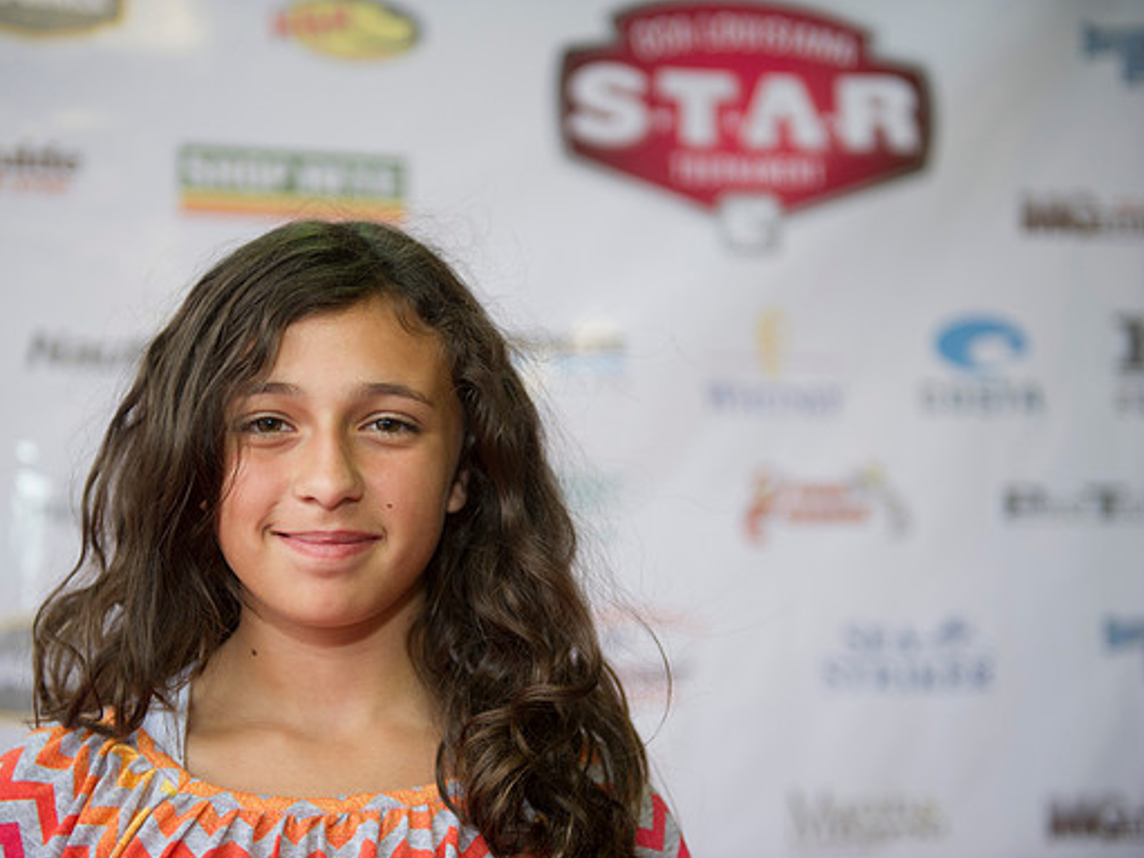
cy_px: 430
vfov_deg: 24.4
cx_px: 537
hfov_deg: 32.2
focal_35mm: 60
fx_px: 1982
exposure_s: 1/125
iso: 640
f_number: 2.8
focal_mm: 55
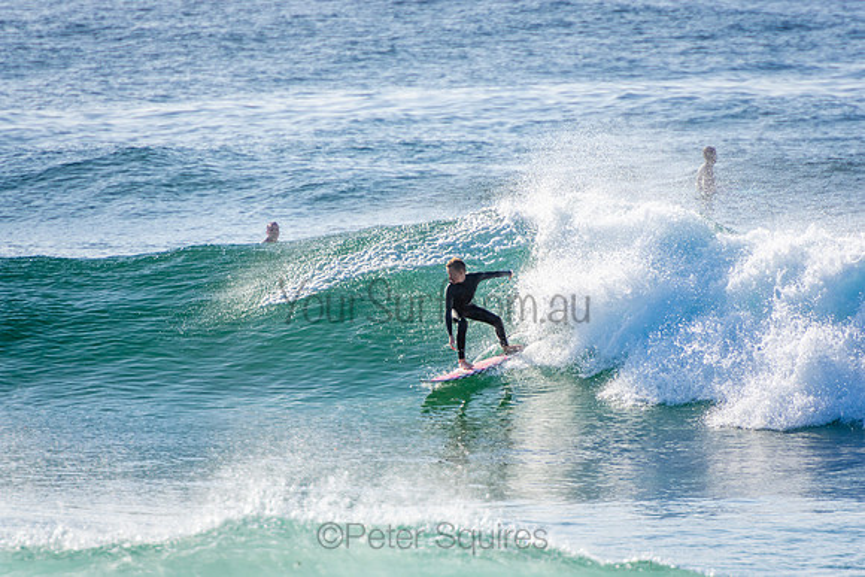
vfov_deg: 2.3
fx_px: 14419
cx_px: 432
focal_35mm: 600
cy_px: 288
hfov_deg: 3.4
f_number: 5.6
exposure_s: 1/2000
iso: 250
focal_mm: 400
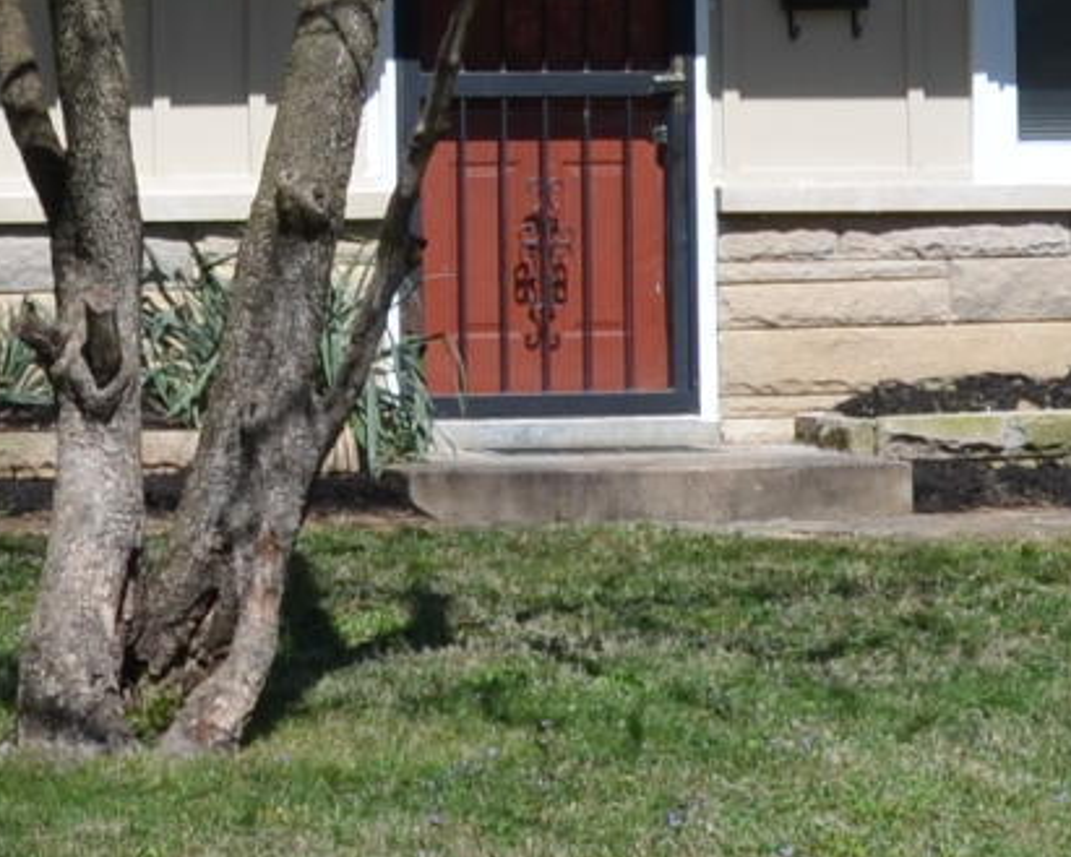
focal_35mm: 246
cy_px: -340
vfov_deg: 6.2
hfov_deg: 7.8
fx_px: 7799
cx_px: 323
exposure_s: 1/250
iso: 110
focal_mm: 24
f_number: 8
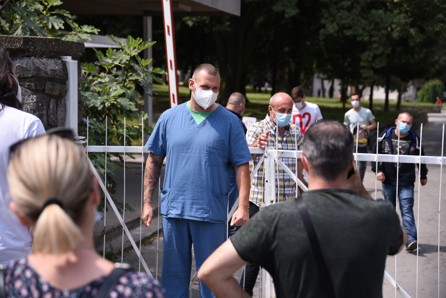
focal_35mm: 62
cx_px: 223
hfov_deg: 32.4
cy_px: 149
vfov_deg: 21.9
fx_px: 768
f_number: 4
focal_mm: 62
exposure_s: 1/800
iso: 160
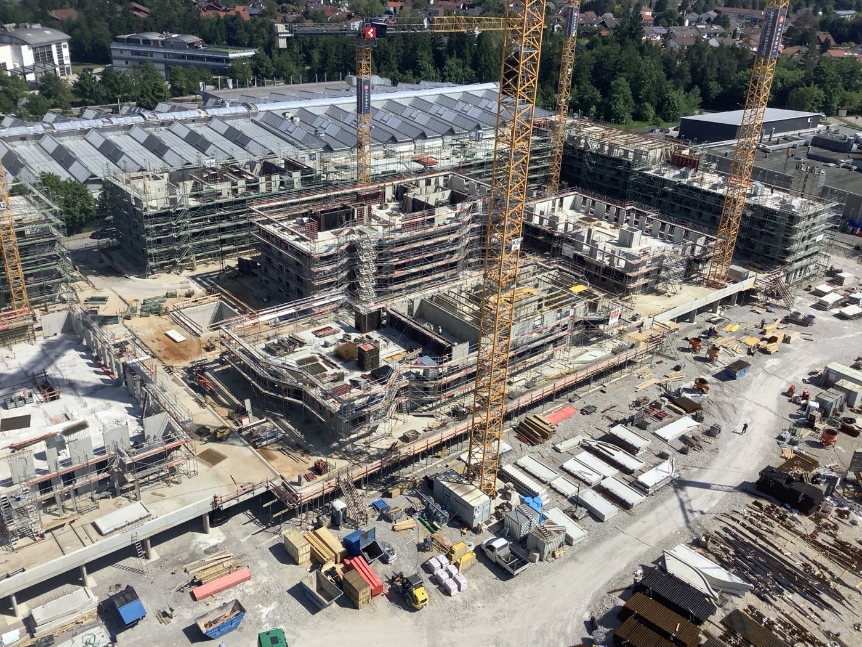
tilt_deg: -26.0
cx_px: 431
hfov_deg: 58.4
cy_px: 324
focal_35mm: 31
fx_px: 772
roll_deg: -0.8
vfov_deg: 45.4
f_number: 2.4
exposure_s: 1/2092
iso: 25
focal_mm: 3.3
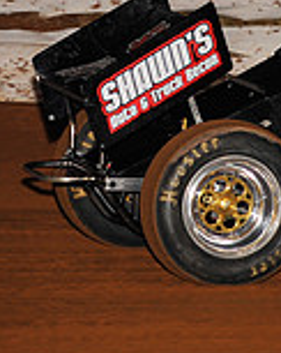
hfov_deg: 3.2
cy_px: -23
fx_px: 5000
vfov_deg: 4.0
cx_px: 606
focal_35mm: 480
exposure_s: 1/250
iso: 500
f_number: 5.6
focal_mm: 135
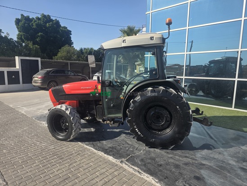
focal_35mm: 23
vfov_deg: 58.9
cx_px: 124
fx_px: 164
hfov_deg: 73.9
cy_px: 93
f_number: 1.7
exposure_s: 1/4333
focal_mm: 6.3
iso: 80
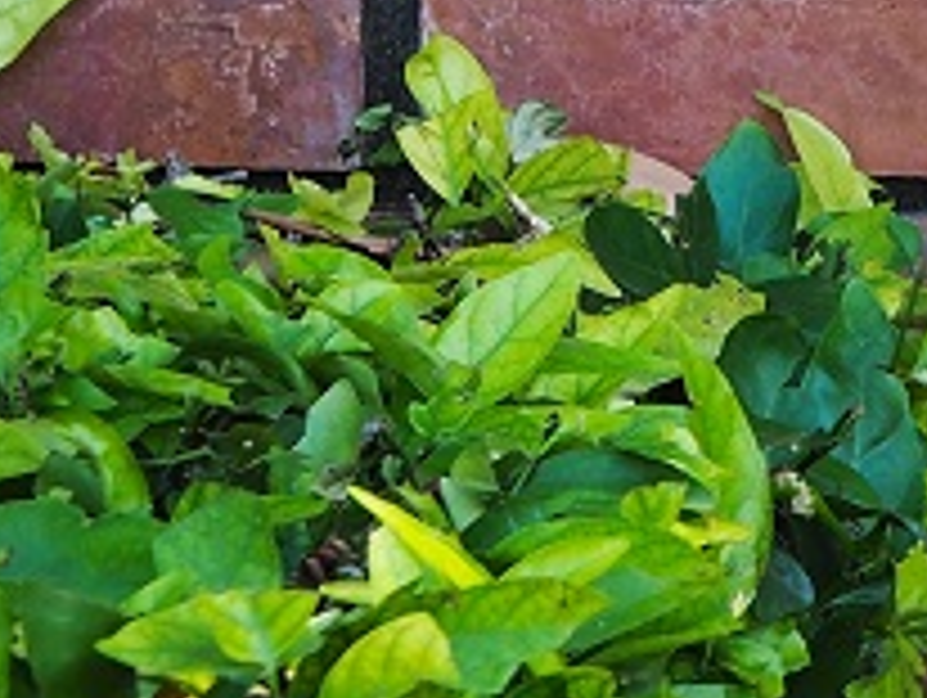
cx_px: 1899
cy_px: -770
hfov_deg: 4.5
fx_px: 11689
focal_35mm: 436
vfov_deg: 3.4
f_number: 5.6
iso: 400
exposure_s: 1/250
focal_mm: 45
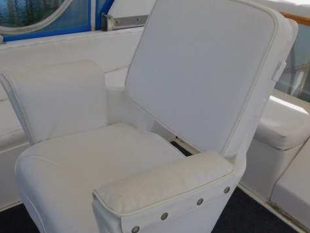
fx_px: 349
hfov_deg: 47.7
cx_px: 131
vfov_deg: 36.5
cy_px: 154
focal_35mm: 39
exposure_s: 1/400
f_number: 6
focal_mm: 4
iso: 125
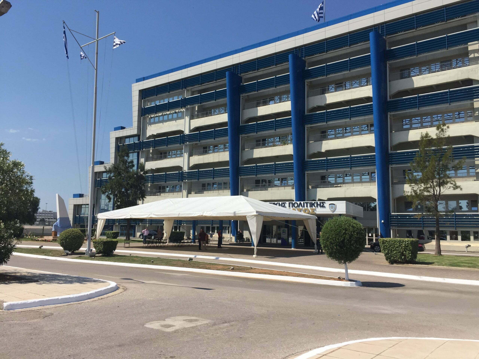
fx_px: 401
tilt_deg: +6.2
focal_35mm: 29
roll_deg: -2.7
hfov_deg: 61.7
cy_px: 180
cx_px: 240
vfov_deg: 48.2
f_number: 2.2
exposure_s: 1/3049
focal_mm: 4.15
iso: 32
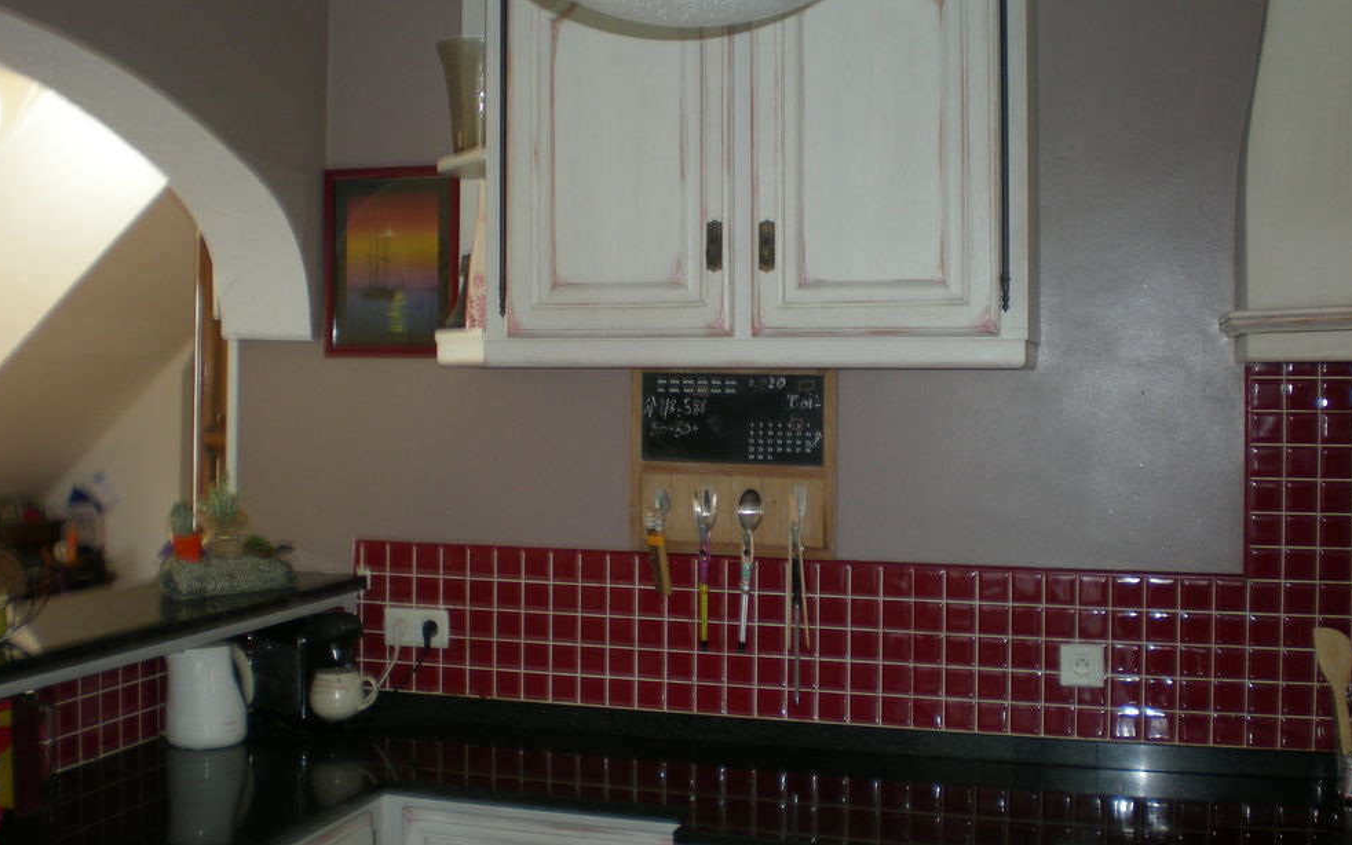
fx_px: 1511
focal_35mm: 41
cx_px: 672
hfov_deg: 48.2
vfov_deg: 31.2
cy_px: 339
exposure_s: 1/30
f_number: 3.1
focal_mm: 6.3
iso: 66
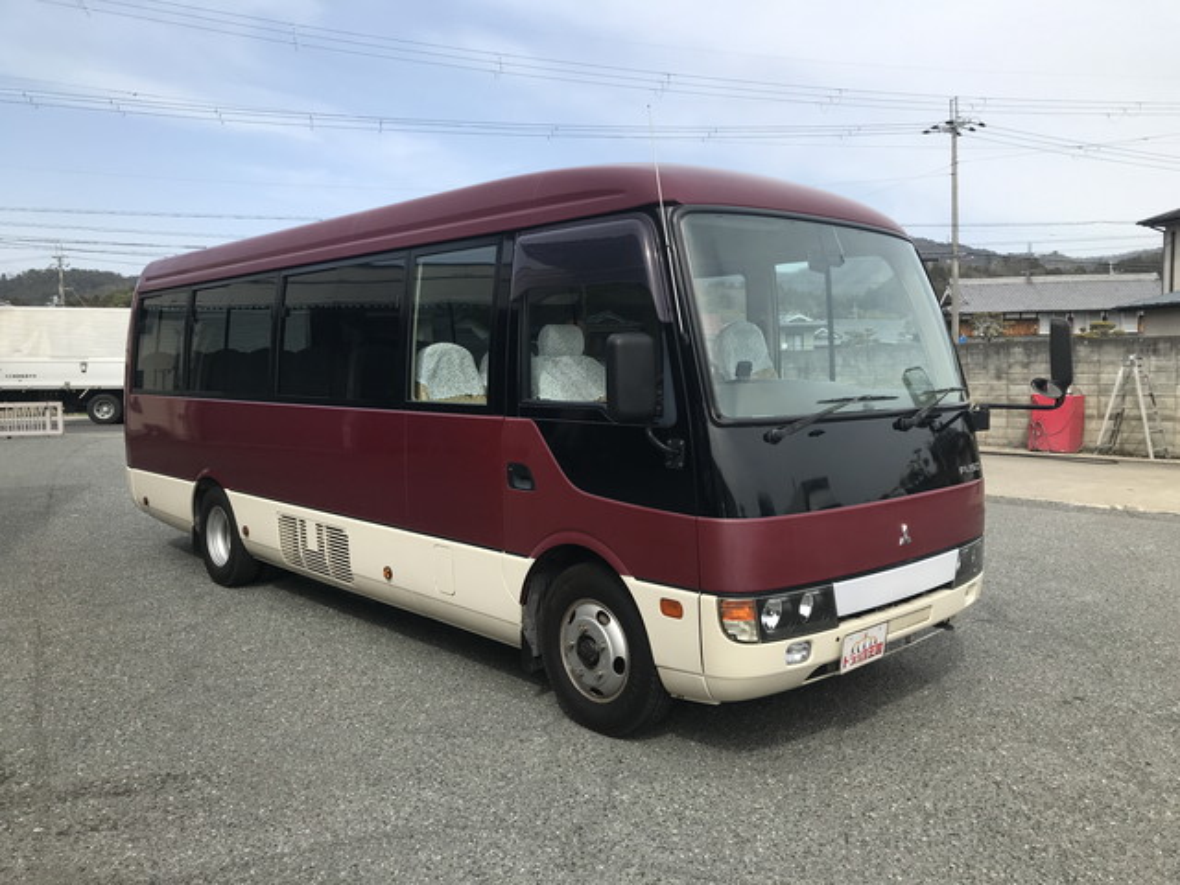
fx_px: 954
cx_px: 590
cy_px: 442
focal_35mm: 28
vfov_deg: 49.7
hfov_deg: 63.4
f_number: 1.8
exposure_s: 1/1842
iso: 20
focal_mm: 3.99
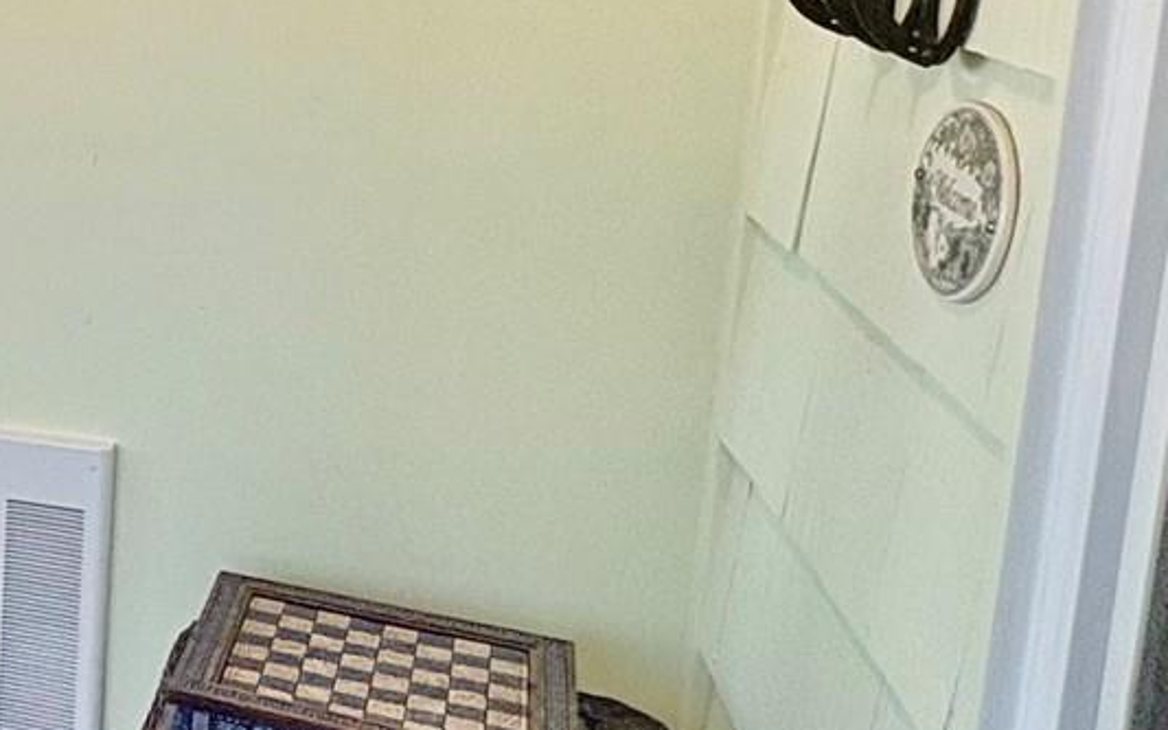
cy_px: 96
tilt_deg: -7.2
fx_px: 1814
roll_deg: +1.0
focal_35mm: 57
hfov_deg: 25.3
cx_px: -655
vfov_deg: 22.3
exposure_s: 1/135
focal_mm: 2.22
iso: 80
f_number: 2.2
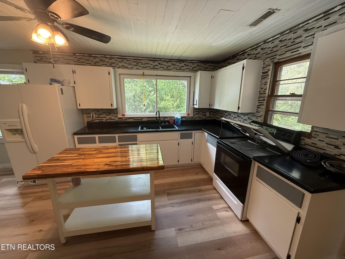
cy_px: 130
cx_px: 172
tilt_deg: -12.6
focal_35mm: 14
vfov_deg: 85.7
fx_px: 140
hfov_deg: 102.1
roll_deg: -0.8
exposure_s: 1/120
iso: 250
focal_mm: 2.22
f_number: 2.2
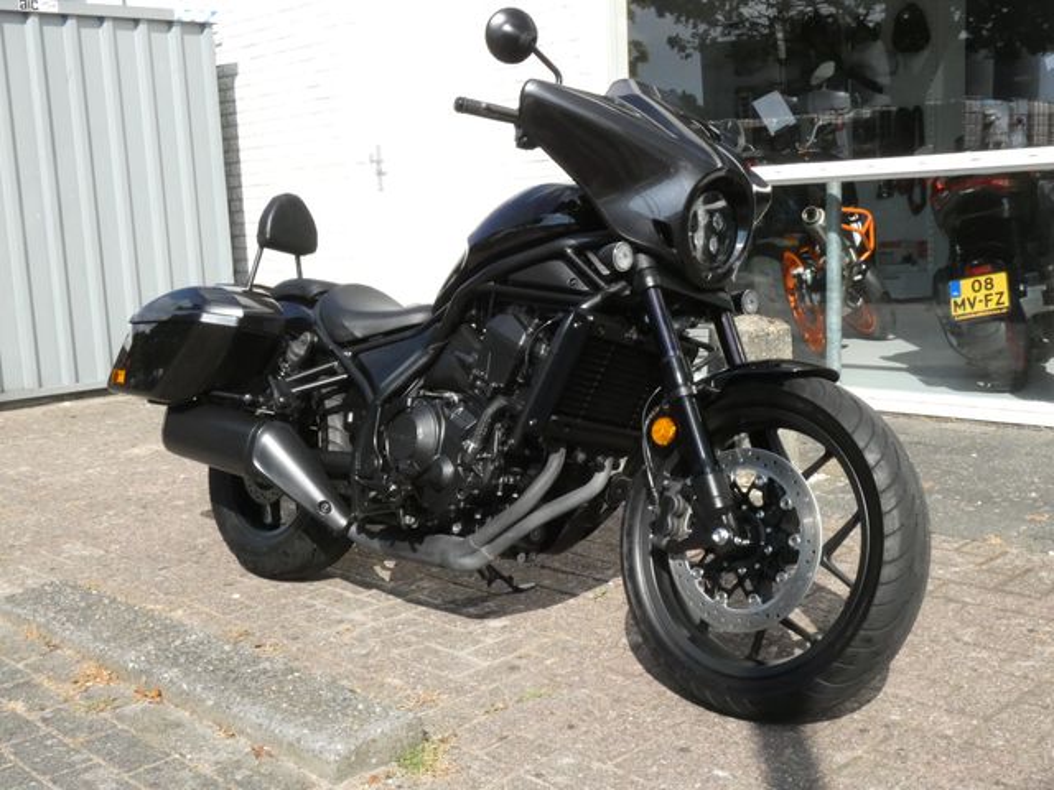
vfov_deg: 33.6
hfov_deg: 43.9
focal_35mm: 43
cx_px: 527
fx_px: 1309
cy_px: 395
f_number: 8
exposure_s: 1/1000
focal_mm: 7.8
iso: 800
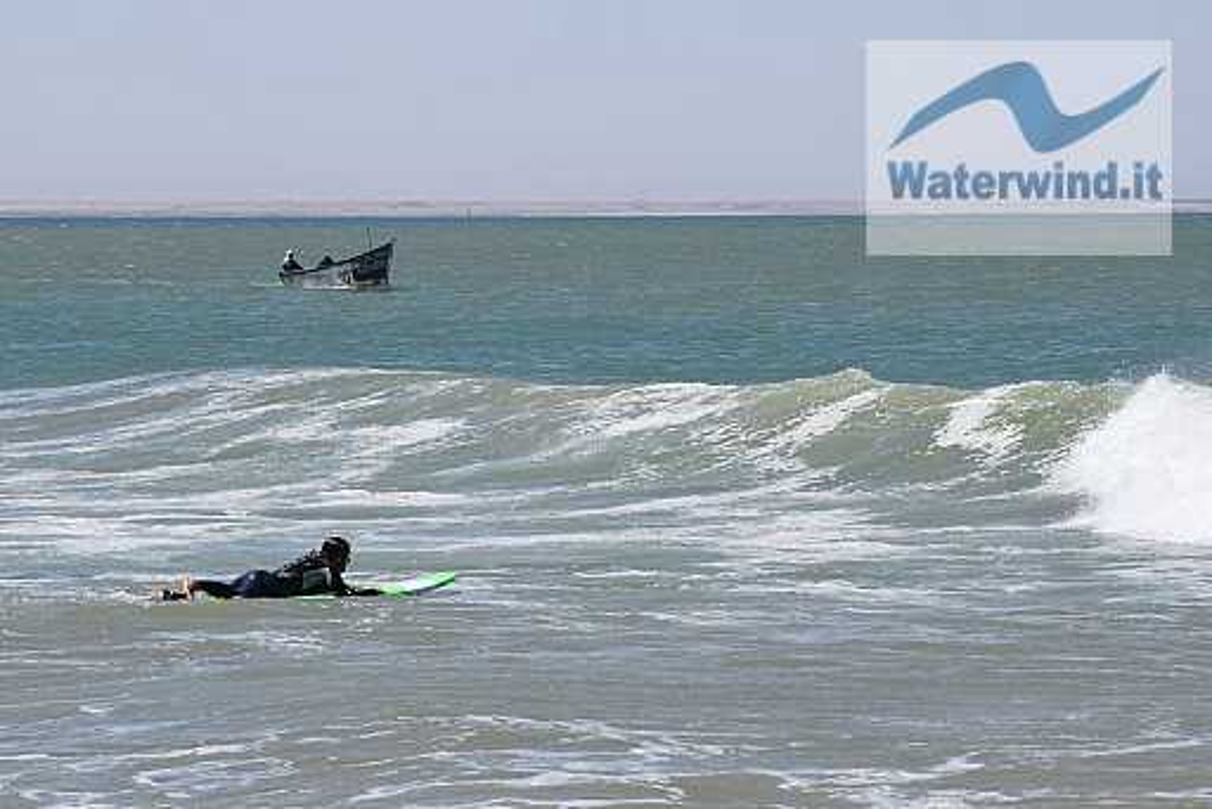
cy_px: 404
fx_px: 6821
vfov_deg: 6.8
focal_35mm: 202
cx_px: 606
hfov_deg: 10.2
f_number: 11
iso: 200
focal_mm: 135
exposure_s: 1/500
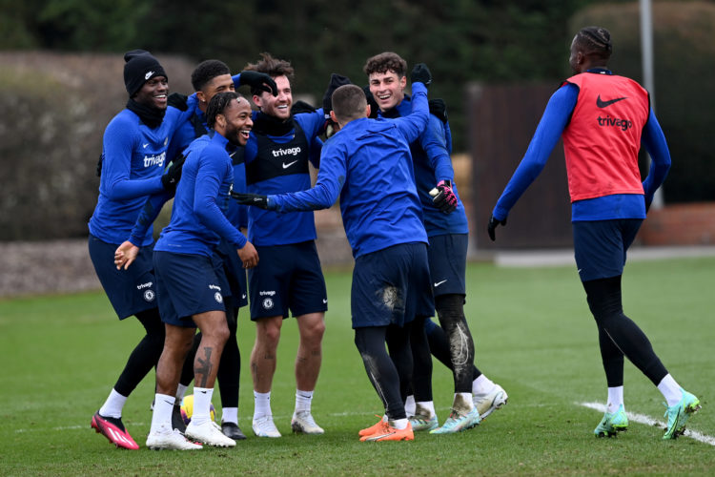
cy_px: 238
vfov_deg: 3.4
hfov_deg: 5.2
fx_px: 7944
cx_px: 358
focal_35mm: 400
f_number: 4
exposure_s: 1/2000
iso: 800
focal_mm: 400
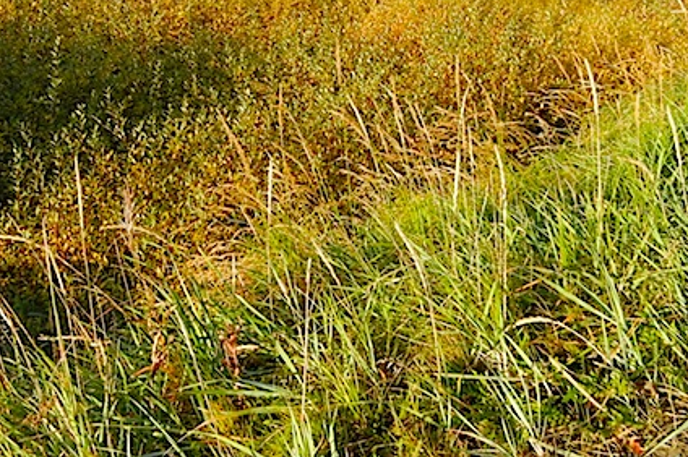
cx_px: 365
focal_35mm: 42
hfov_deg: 46.4
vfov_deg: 31.7
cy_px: 178
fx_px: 802
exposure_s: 1/230
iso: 400
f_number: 7
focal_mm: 5.4
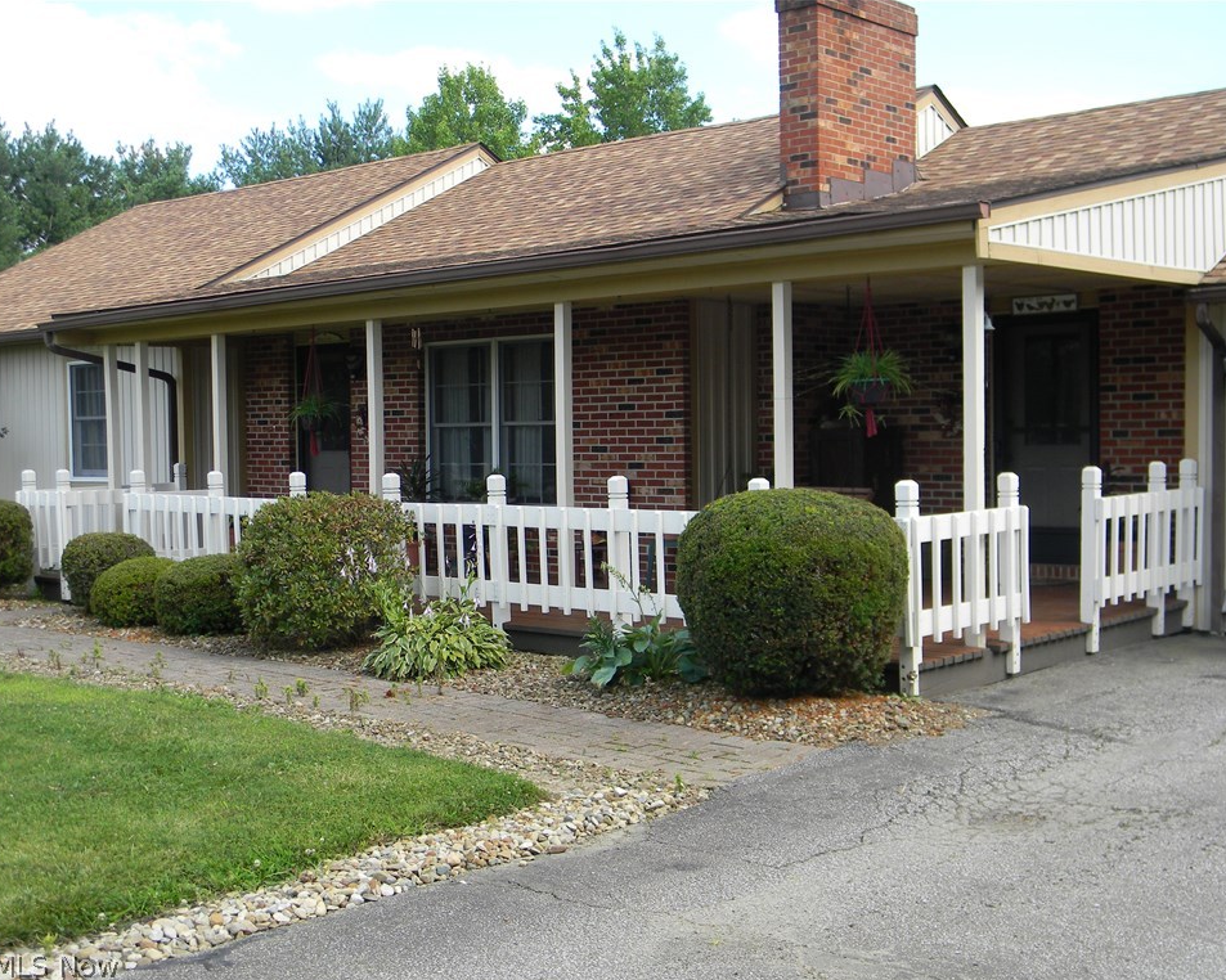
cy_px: 493
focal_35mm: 43
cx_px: 642
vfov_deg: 34.9
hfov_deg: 42.9
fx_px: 1560
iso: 80
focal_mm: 7.3
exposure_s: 1/200
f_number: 3.8
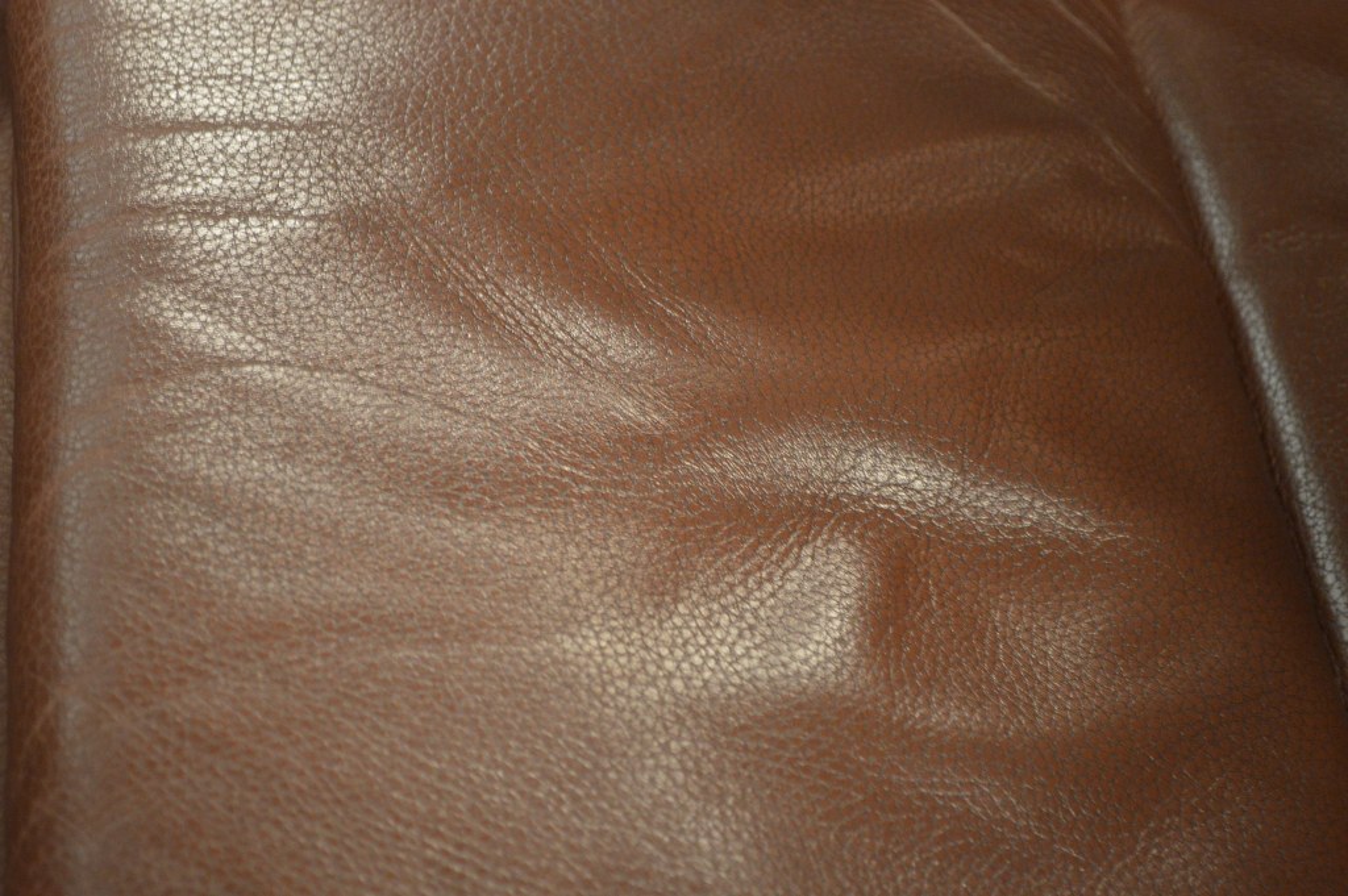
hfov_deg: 24.6
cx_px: 674
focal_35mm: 82
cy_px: 448
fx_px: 3087
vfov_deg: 16.5
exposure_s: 1/15
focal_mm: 55
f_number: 5.6
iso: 1800
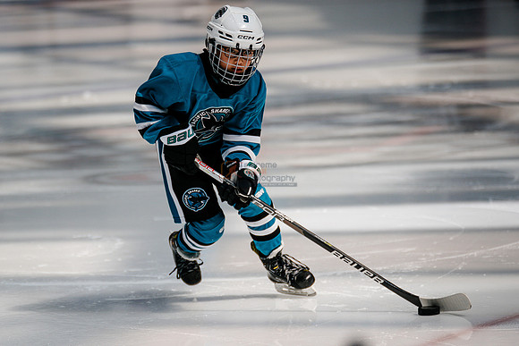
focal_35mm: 308
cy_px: 218
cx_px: 157
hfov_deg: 6.7
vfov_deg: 4.5
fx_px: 4440
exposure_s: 1/2000
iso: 200
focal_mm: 221
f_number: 3.2
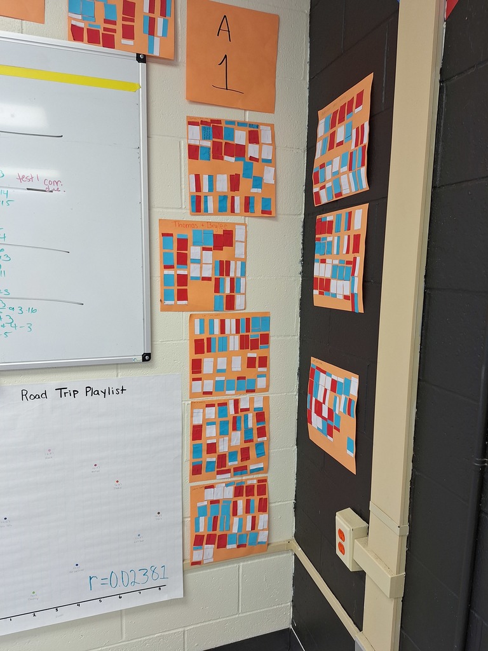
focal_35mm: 23
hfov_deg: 58.9
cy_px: 326
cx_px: 244
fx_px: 432
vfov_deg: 73.9
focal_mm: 5.54
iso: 80
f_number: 1.8
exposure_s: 1/60
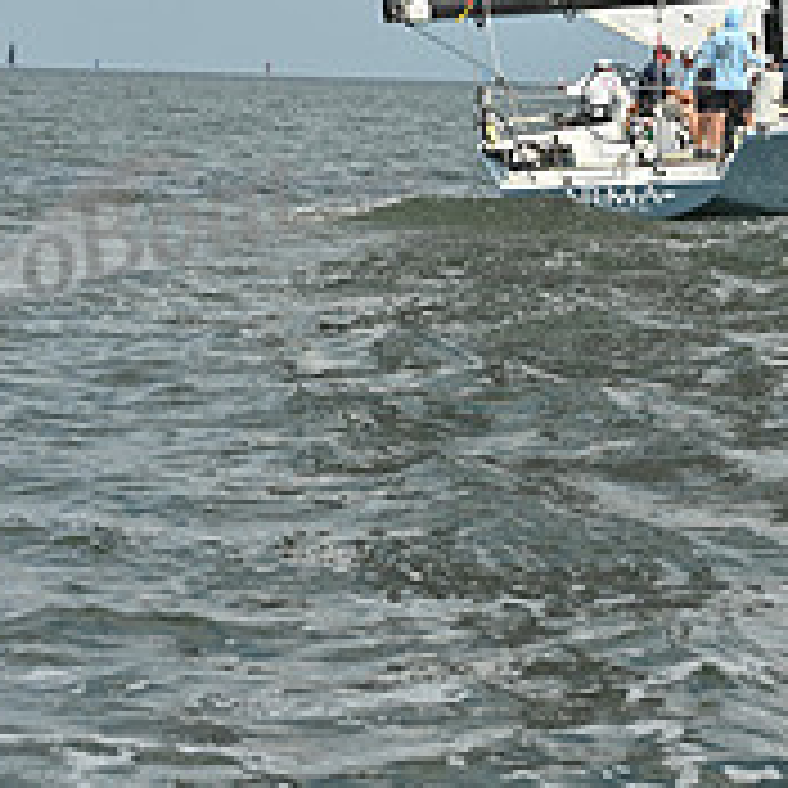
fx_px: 5074
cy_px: -509
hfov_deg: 8.9
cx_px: 660
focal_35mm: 197
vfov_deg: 8.6
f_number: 8
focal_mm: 70
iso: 320
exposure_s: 1/1600
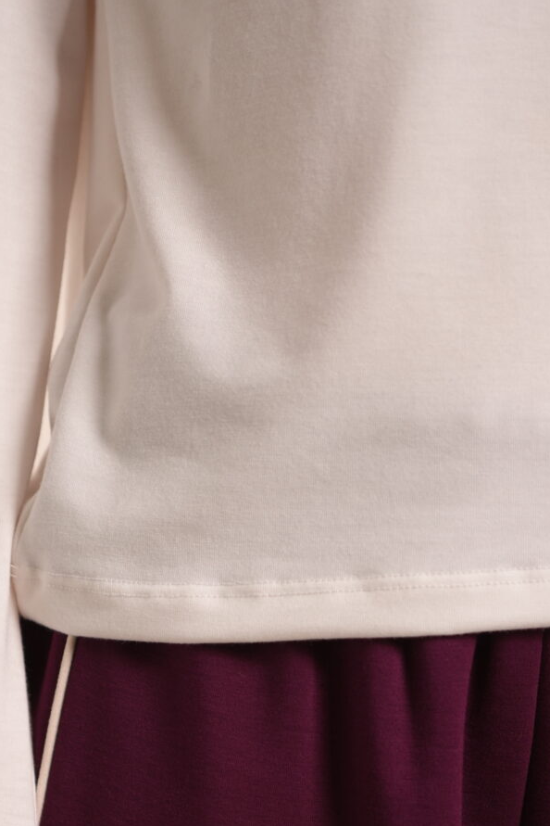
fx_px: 2314
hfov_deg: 13.5
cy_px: 737
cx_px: 93
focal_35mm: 101
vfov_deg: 19.8
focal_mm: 50
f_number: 2.8
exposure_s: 1/125
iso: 400
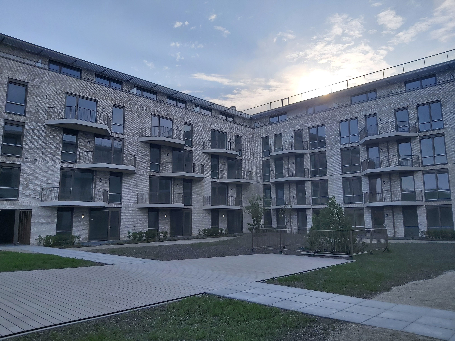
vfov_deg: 53.1
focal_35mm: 26
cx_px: 228
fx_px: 342
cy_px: 170
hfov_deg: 67.3
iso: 64
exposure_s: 1/2672
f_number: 1.7
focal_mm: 3.92
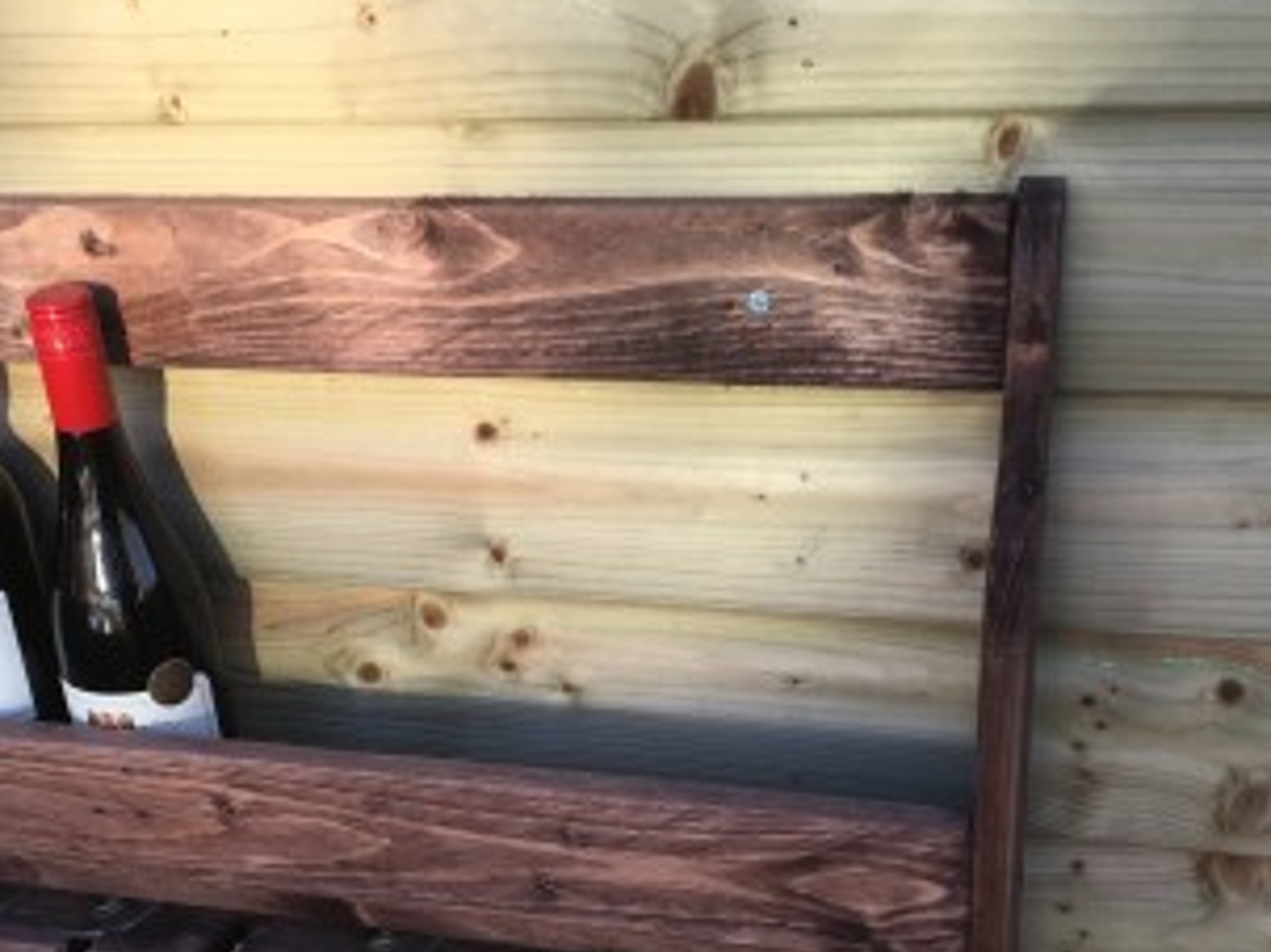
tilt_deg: -31.5
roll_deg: +6.5
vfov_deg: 29.3
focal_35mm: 49
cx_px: 558
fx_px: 1798
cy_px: 696
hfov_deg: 38.9
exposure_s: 1/236
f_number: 2.2
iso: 25
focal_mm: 4.15
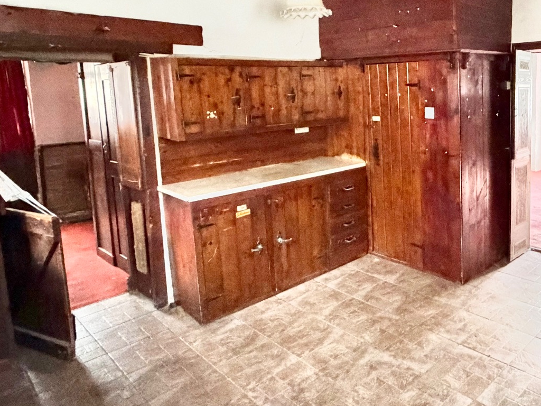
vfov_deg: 48.8
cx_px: 445
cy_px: 131
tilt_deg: -7.2
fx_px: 438
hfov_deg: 57.8
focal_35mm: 28
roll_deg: +1.0
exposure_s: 1/36
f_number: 2.2
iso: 1600
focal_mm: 2.22
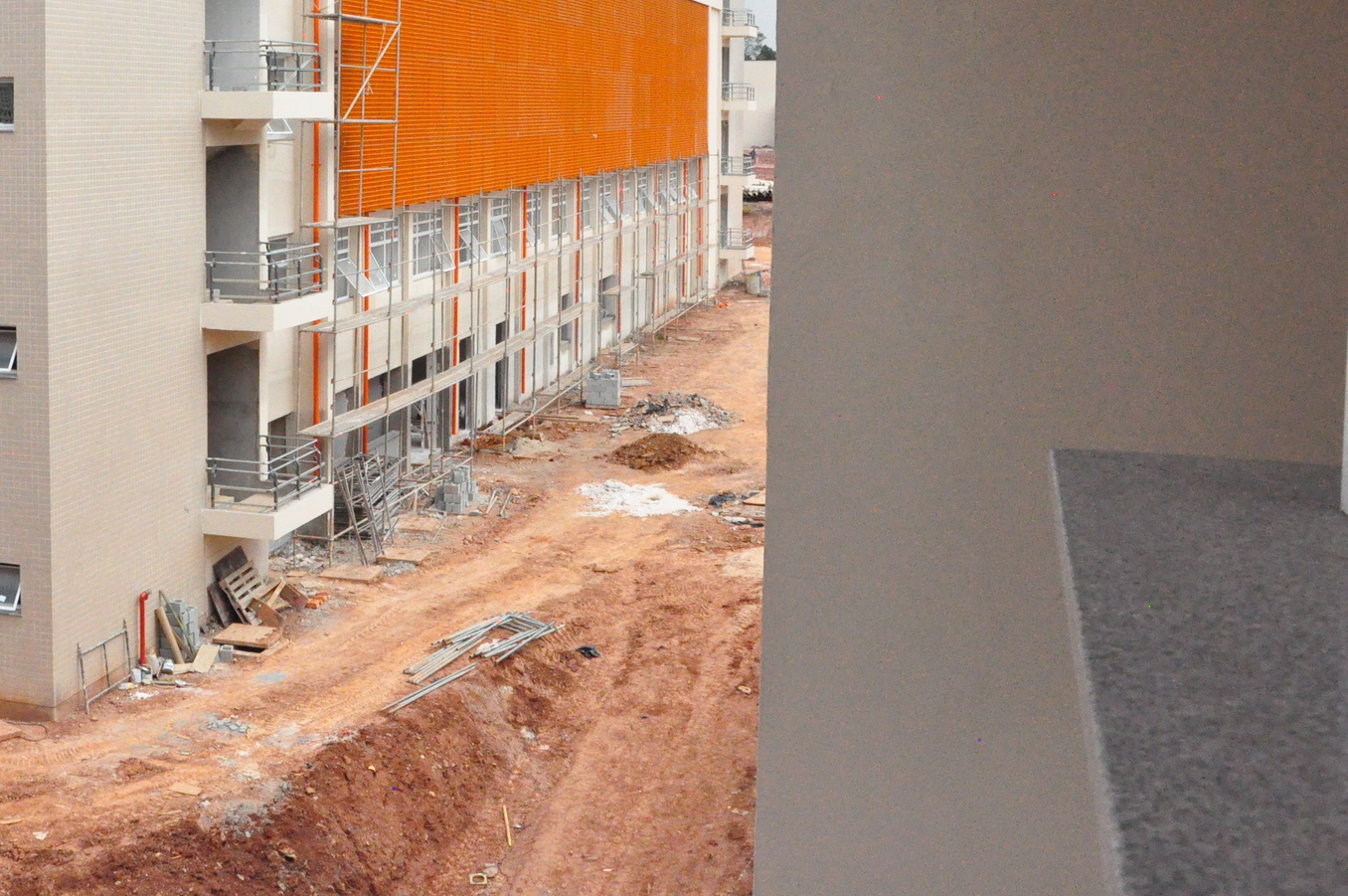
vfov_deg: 26.6
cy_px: 210
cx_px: 303
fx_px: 1862
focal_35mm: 50
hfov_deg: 38.5
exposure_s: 1/2500
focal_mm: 21
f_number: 14
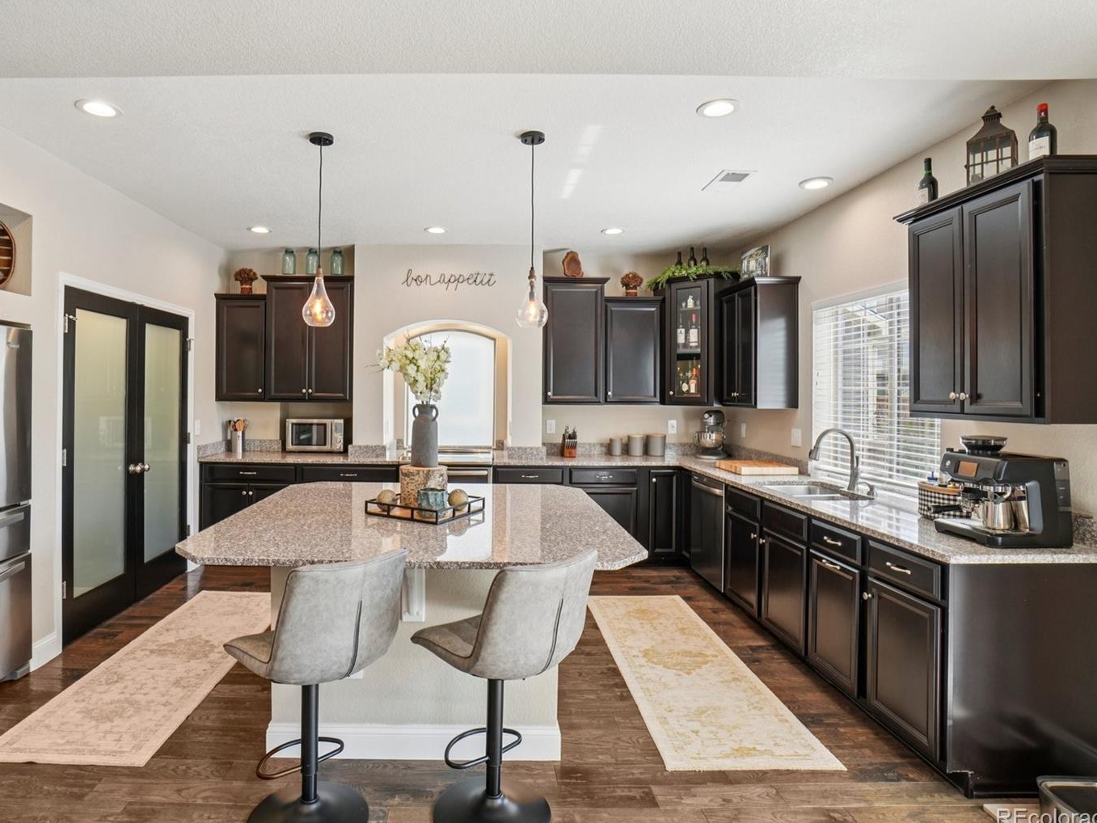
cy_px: 403
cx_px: 480
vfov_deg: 74.7
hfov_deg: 90.6
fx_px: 539
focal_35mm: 17
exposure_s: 1/40
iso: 400
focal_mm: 10
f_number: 8
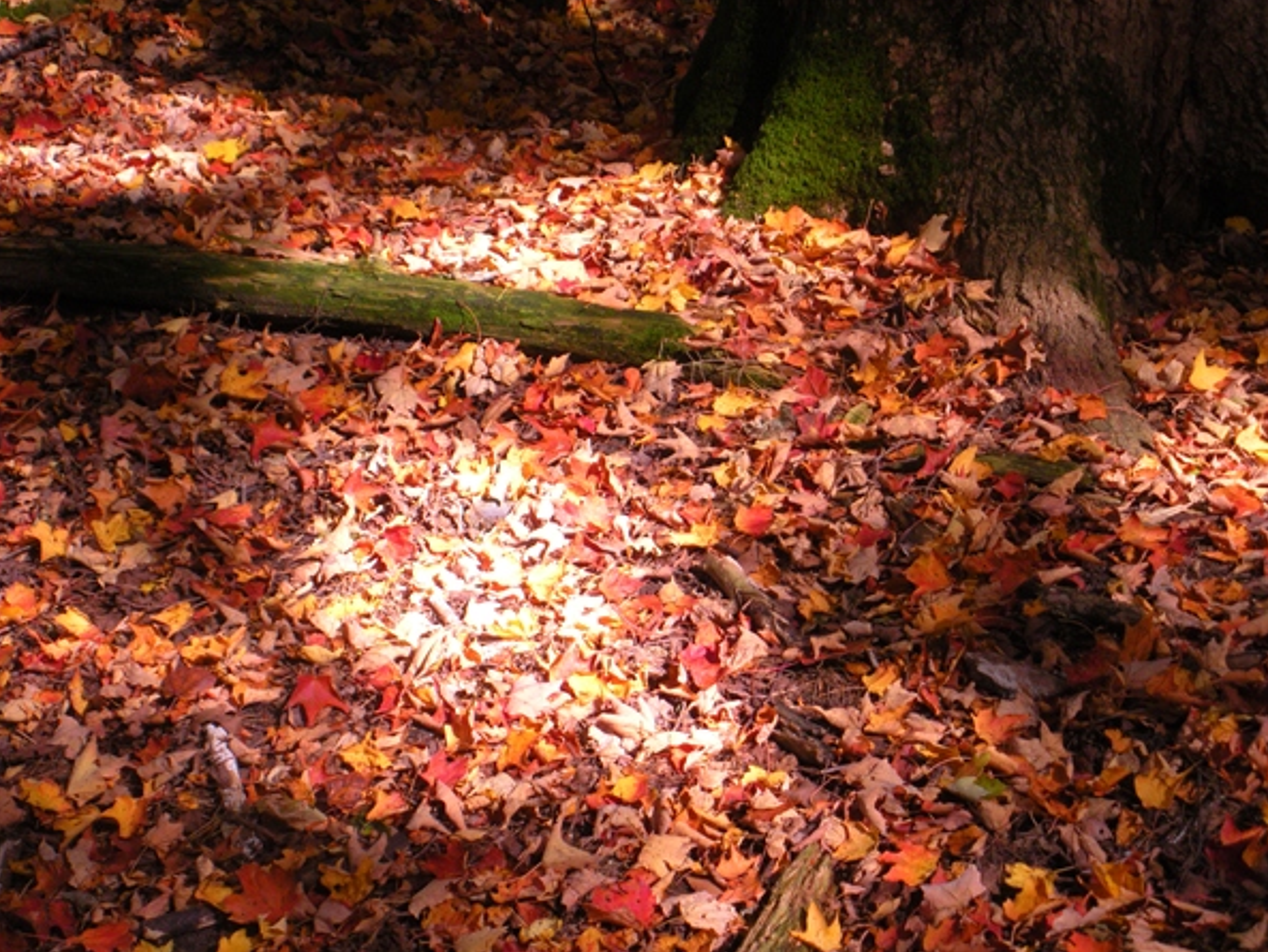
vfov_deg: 18.0
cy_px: 473
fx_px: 3004
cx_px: 635
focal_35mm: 82
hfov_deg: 23.8
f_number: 4.8
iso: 172
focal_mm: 14.2
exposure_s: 1/100
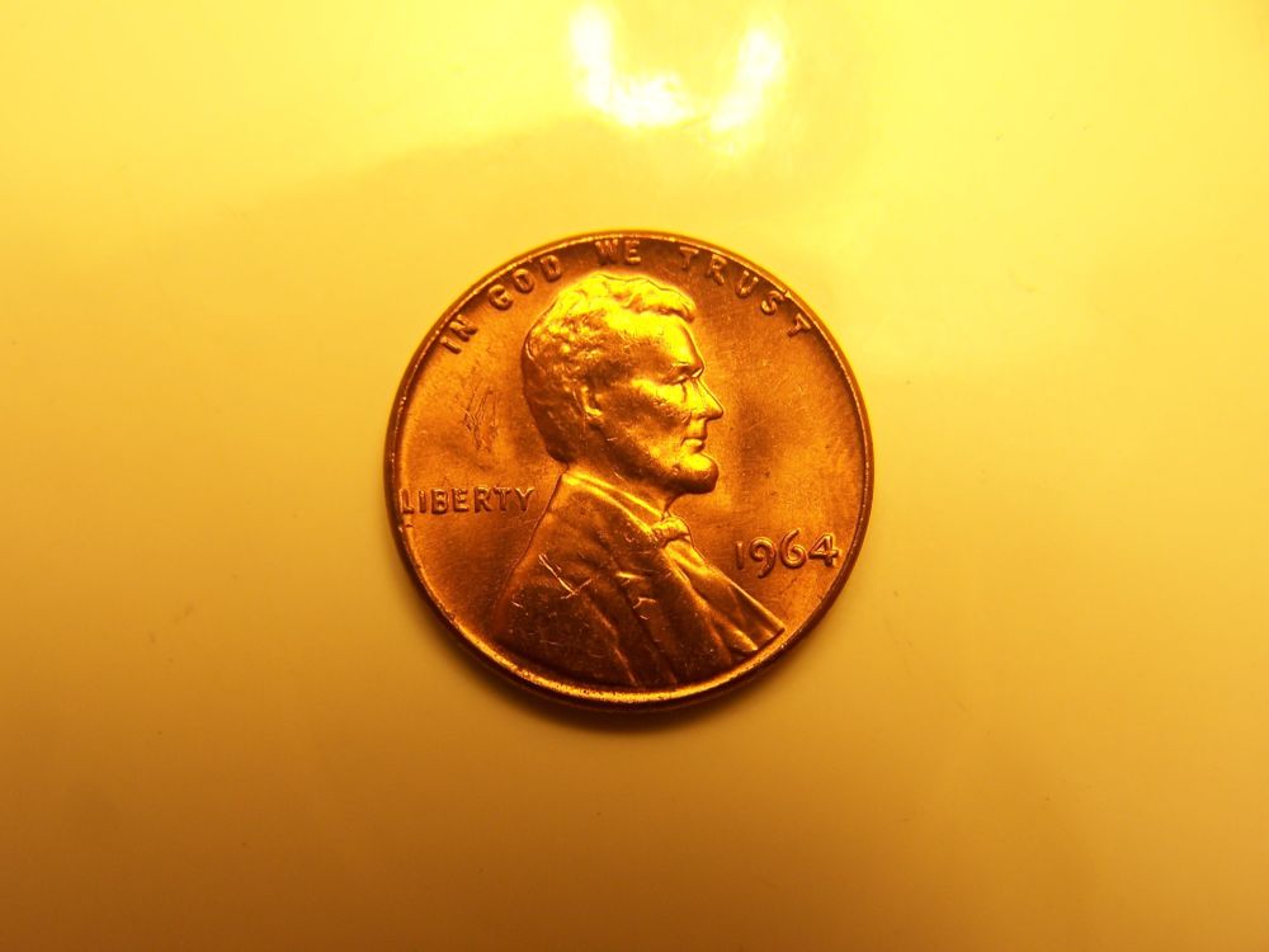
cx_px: 634
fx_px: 1393
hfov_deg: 49.0
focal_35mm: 38
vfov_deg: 37.7
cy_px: 476
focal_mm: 6.3
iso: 80
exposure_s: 1/30
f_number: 2.8
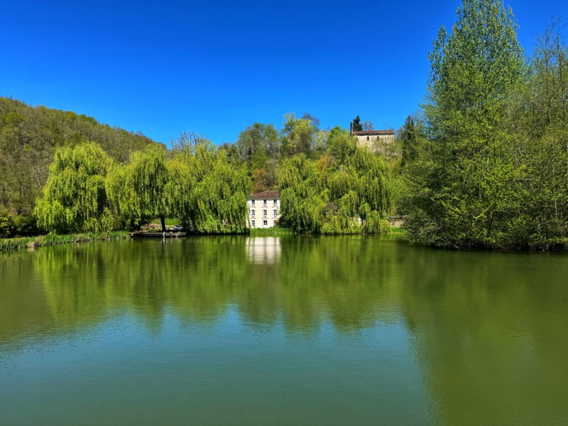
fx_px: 394
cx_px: 284
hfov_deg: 71.6
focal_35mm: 24
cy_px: 213
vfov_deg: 56.8
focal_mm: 6.76
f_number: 1.78
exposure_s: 1/2833
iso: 80
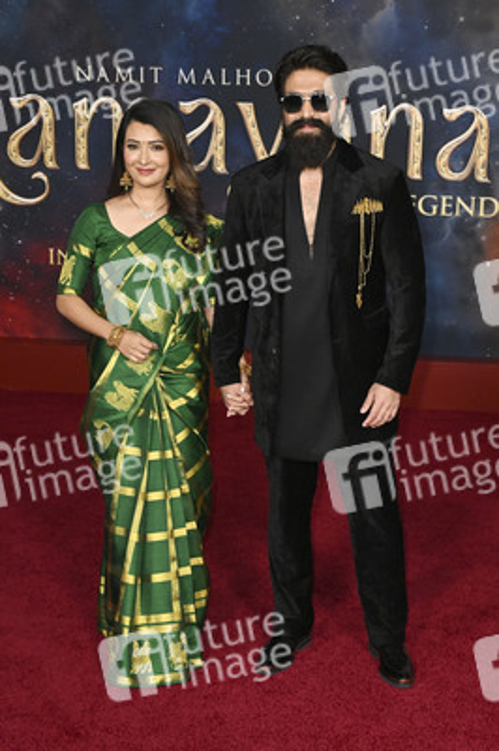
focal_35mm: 38
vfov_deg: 50.7
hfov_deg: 35.0
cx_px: 250
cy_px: 376
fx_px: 791
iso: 1600
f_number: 6.3
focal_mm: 38
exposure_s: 1/250
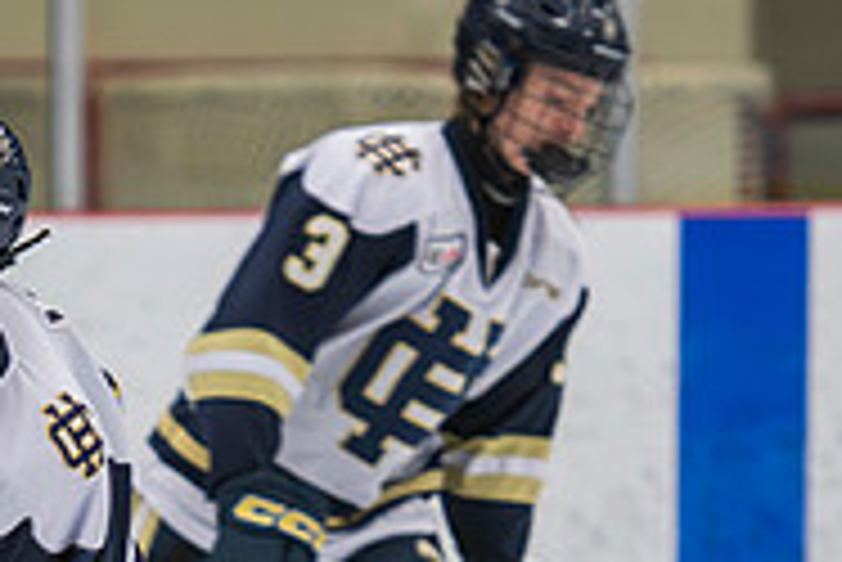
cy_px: 787
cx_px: -6
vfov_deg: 2.4
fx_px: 13435
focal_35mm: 574
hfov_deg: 3.6
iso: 2000
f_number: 3.2
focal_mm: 135
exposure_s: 1/640
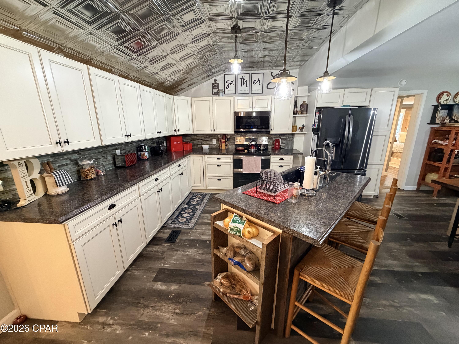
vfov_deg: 85.7
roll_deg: +0.8
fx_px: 186
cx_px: 230
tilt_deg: -15.2
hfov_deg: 102.1
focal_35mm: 14
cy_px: 172
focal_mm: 2.22
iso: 640
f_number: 2.2
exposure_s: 1/60
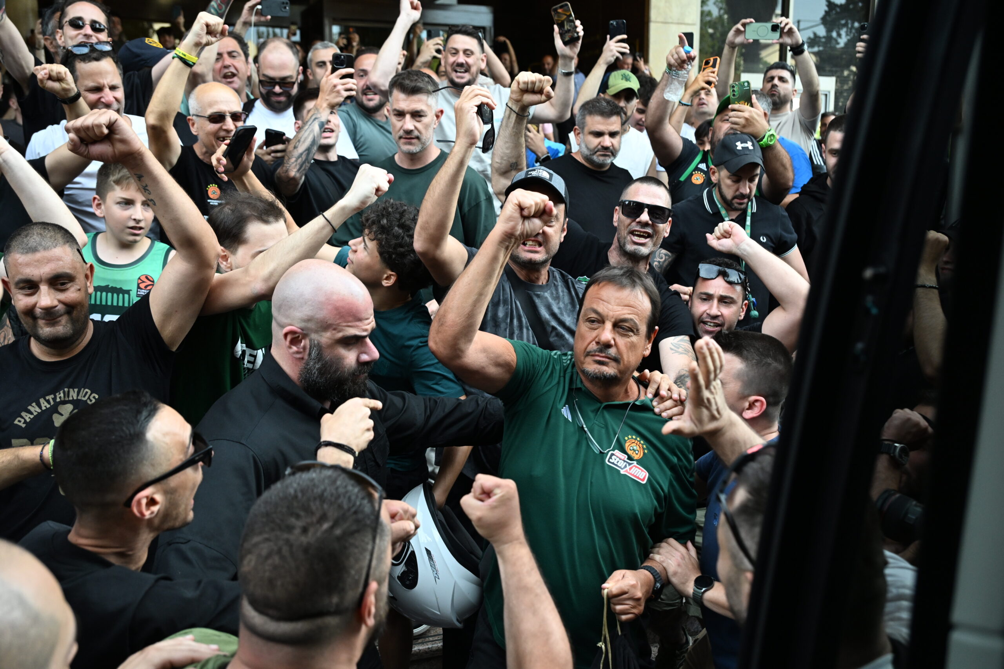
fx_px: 976
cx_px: 502
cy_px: 334
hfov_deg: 54.4
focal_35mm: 35
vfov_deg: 37.9
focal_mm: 35
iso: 1600
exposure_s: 1/1000
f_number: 4
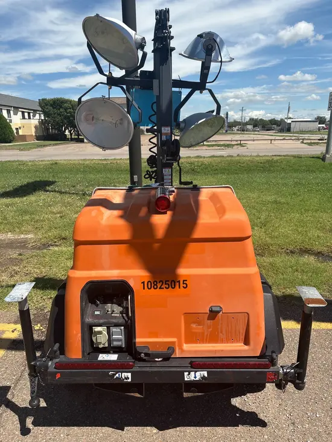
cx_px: 166
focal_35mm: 26
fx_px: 332
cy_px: 221
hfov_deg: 53.1
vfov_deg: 67.3
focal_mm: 5.96
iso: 50
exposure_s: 1/4065
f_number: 1.6
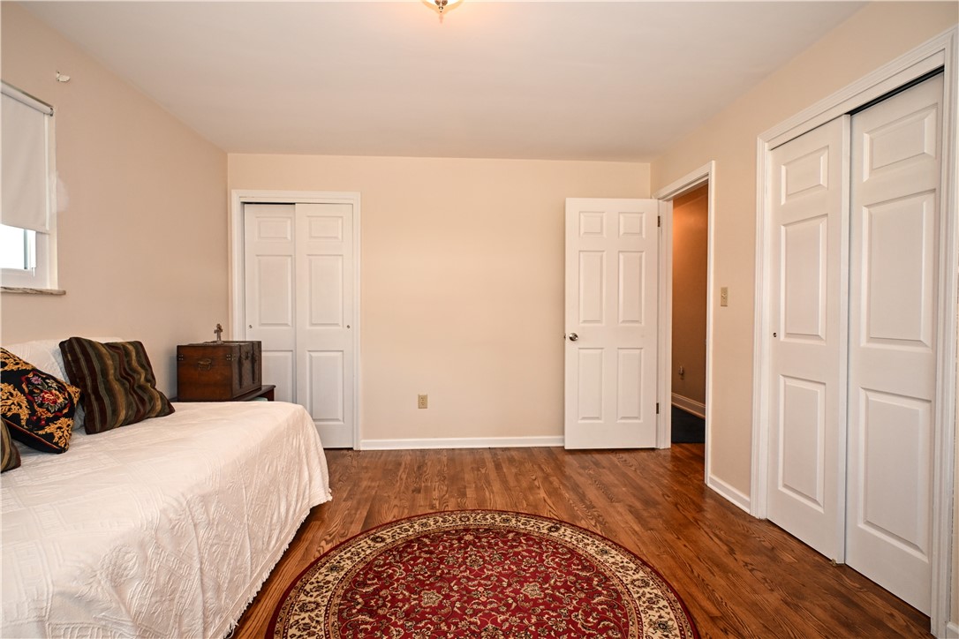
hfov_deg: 90.0
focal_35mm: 18
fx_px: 479
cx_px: 480
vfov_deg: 67.4
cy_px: 320
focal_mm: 12
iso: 450
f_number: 4
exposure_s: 1/60
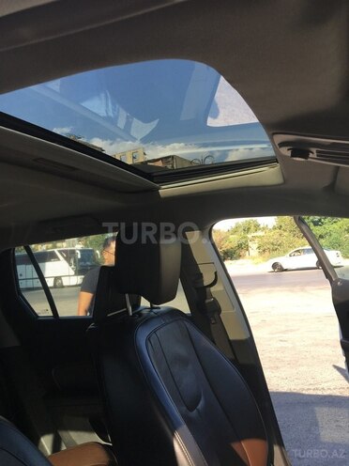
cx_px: 174
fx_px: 390
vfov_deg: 61.7
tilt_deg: +4.0
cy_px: 233
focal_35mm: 29
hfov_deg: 48.2
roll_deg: +4.1
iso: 25
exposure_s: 1/313
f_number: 2.2
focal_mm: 4.15
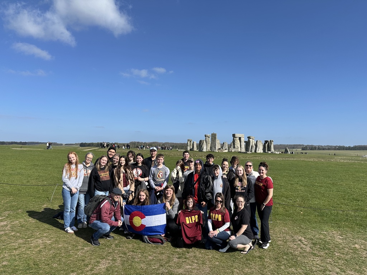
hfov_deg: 71.6
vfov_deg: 56.8
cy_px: 138
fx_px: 254
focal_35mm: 24
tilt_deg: +5.3
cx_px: 184
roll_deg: +0.8
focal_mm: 6.86
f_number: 1.78
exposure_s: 1/4545
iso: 80
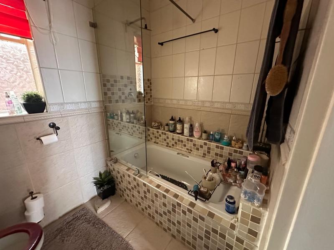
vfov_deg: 85.7
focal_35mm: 14
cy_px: 125
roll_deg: -0.5
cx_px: 167
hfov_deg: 102.1
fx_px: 135
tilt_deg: -11.4
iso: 1250
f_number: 2.2
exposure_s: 1/60
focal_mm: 2.22
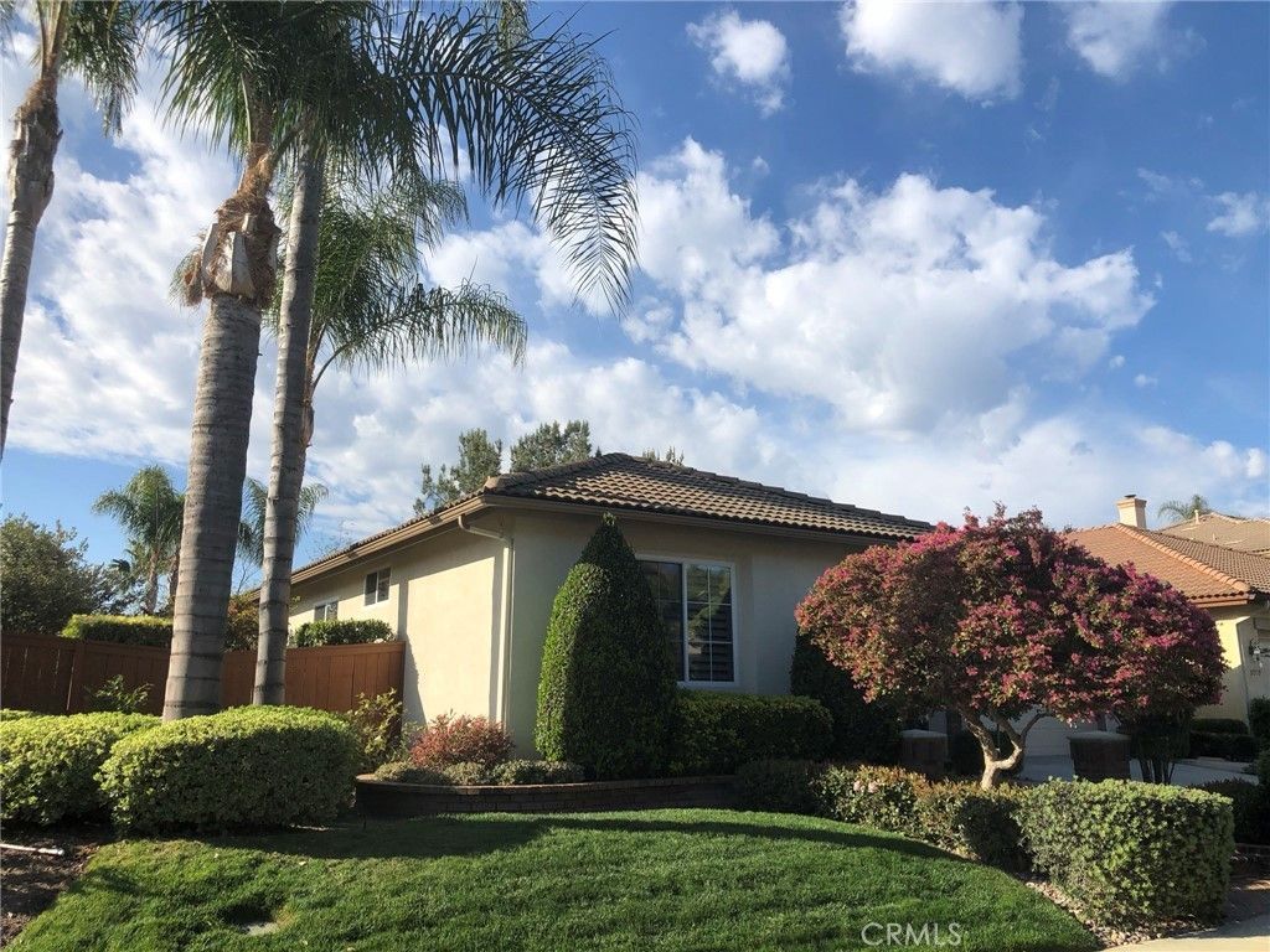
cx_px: 635
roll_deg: +1.7
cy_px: 476
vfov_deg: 49.7
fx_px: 1027
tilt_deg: +12.9
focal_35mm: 28
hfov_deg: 63.4
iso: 20
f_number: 1.8
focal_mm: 3.99
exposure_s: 1/2208
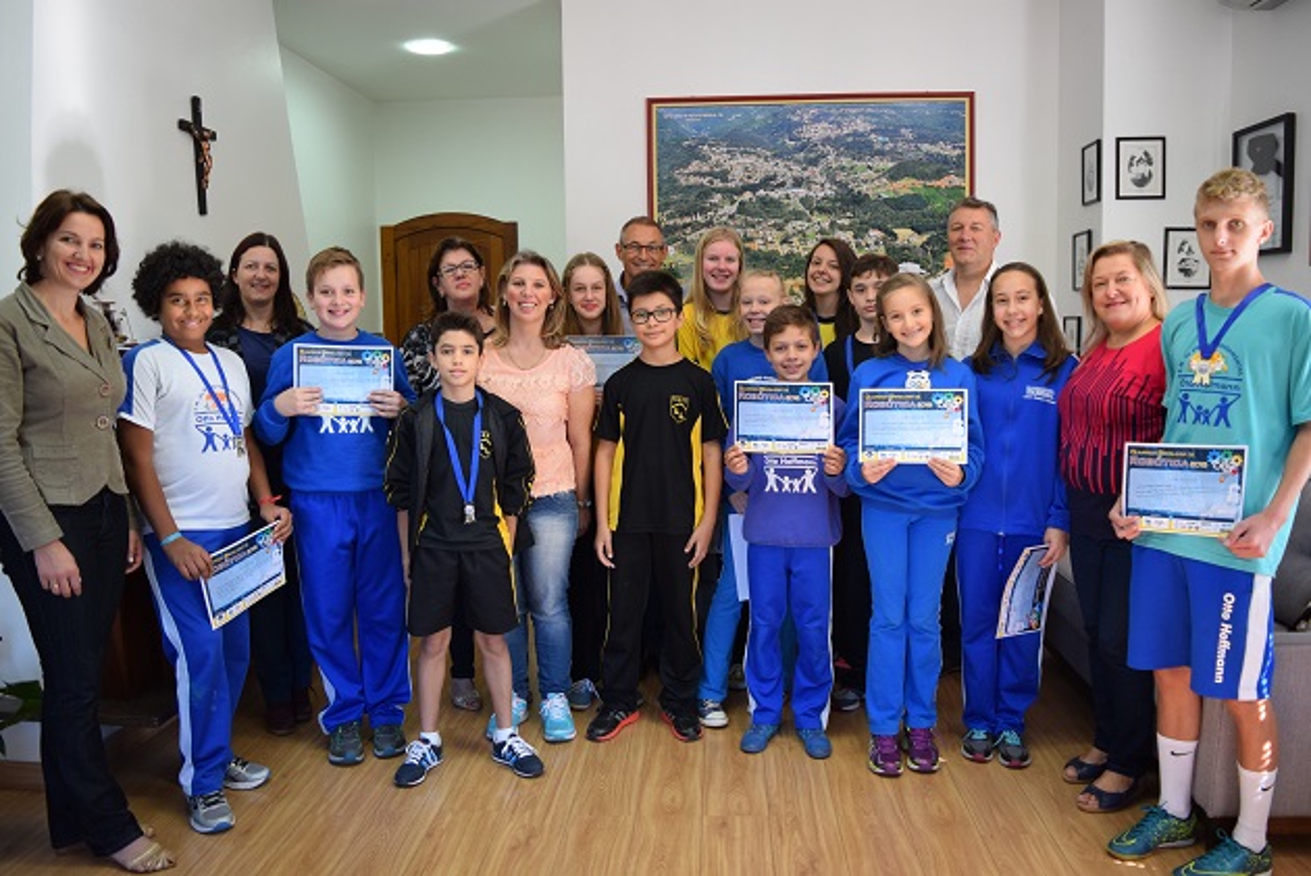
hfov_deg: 67.3
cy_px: 438
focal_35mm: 27
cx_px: 656
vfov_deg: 48.0
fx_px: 984
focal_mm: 18
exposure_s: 1/60
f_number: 4
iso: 720
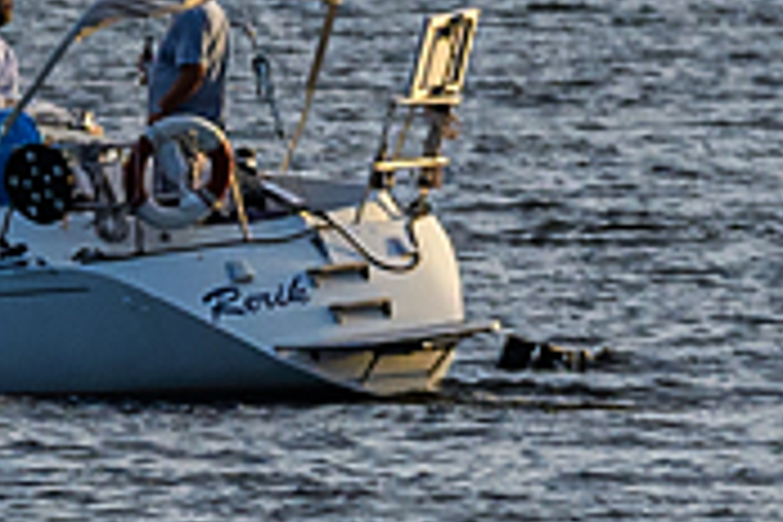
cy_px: -868
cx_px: -680
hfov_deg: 0.5
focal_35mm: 4337
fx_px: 94322
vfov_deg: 0.3
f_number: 10
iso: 400
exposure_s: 1/400
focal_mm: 420
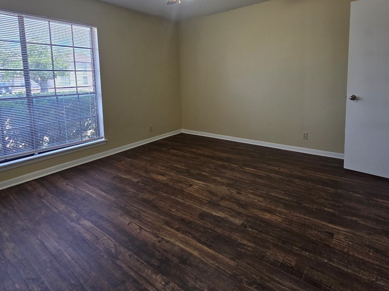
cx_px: 198
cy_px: 100
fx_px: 202
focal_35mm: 18
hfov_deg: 87.7
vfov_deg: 69.8
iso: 100
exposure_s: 1/120
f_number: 2.2
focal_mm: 2.2
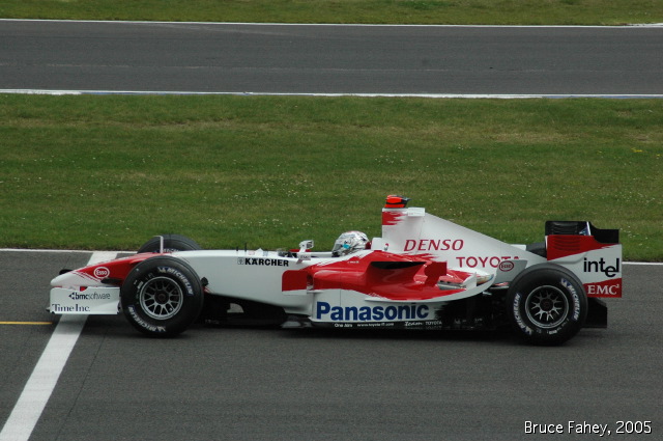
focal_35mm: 330
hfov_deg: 6.3
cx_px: 332
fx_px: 6070
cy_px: 220
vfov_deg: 4.2
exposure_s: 1/2500
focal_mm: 220
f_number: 7.1
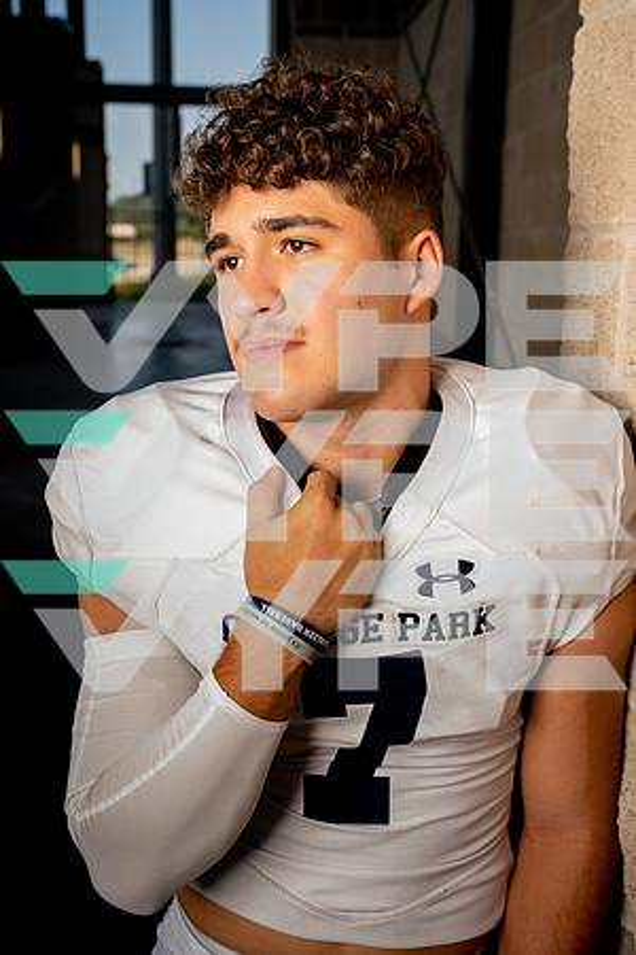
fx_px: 1219
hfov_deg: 29.2
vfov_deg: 42.7
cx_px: 318
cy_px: 478
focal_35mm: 46
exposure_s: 1/250
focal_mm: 46
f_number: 6.3
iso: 80
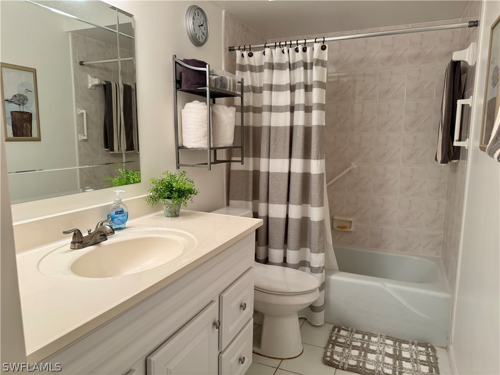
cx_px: 250
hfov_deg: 71.6
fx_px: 347
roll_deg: -0.6
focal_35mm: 24
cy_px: 188
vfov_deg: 56.8
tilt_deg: -8.3
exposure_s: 1/60
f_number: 1.78
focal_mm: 6.76
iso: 125
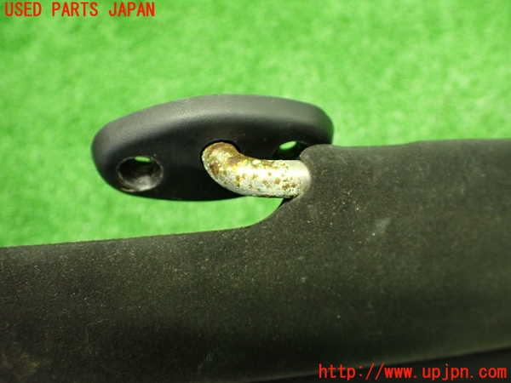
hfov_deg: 60.0
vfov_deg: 46.8
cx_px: 256
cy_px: 192
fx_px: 443
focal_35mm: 30
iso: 800
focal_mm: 5.4
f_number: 2.3
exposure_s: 1/60
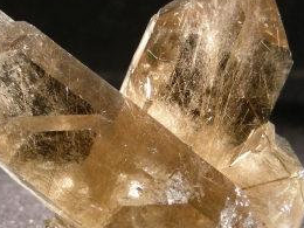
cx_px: 134
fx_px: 1370
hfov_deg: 12.7
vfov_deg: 9.5
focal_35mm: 156
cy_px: 108
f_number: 3.5
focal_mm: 16.5
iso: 200
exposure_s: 1/24.6
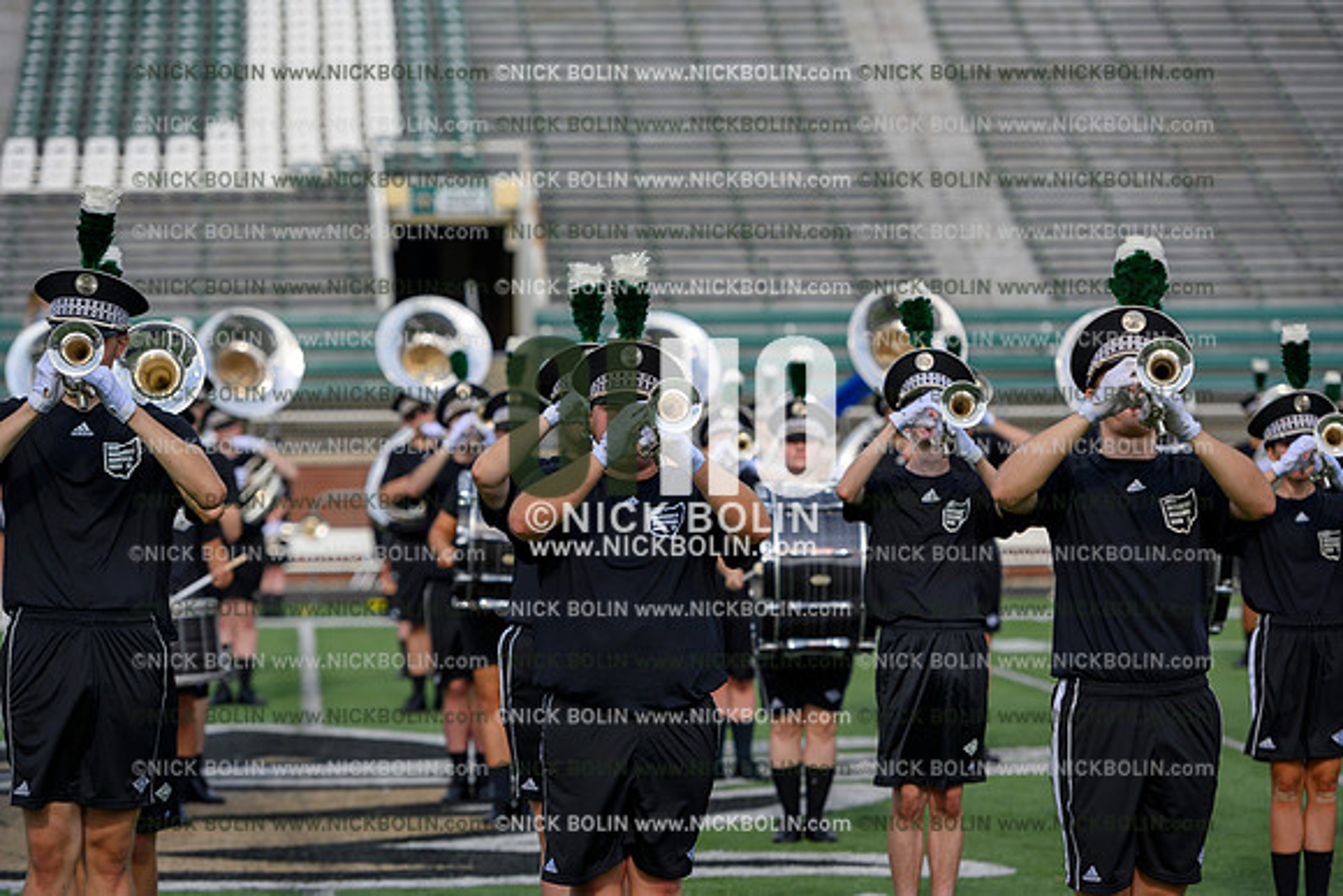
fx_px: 5597
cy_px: 448
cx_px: 672
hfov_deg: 13.7
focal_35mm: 150
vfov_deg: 9.2
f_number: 4
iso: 100
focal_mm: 150
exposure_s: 1/1600
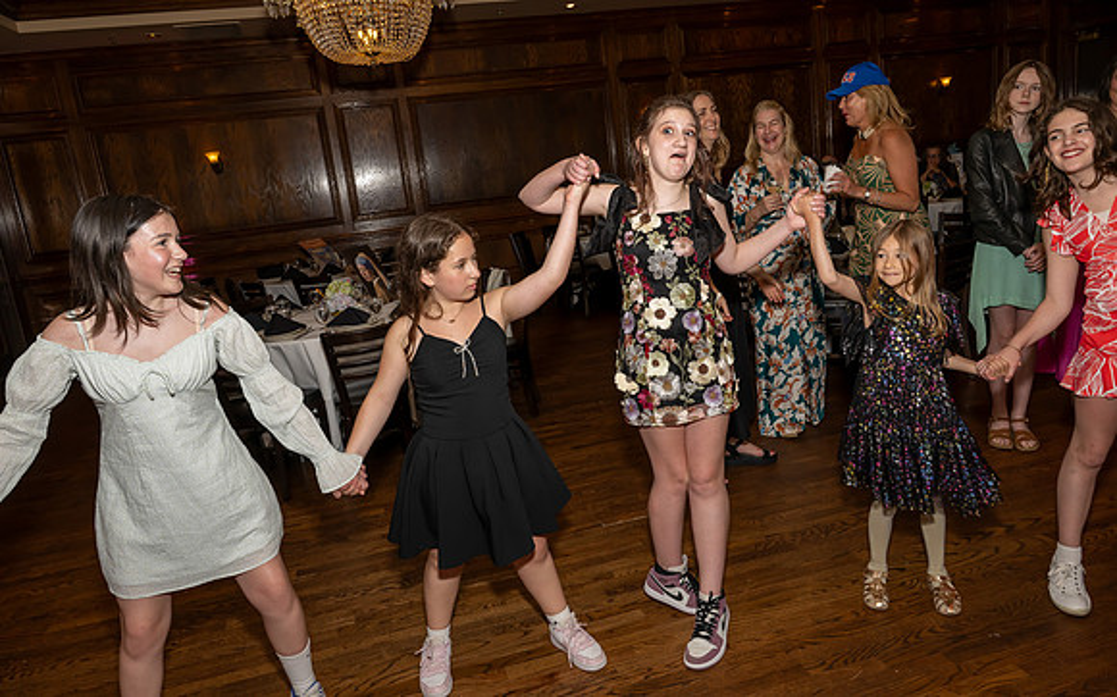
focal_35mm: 24
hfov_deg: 73.8
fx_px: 744
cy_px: 325
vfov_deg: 50.2
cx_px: 558
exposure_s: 1/250
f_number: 8
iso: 500
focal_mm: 24
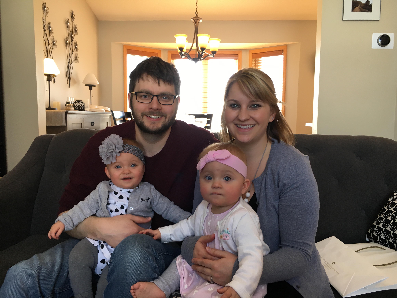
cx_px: 198
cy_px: 149
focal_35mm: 29
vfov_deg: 48.2
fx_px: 333
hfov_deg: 61.7
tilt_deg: -6.3
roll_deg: -0.8
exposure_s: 1/30
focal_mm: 4.15
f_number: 2.2
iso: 25
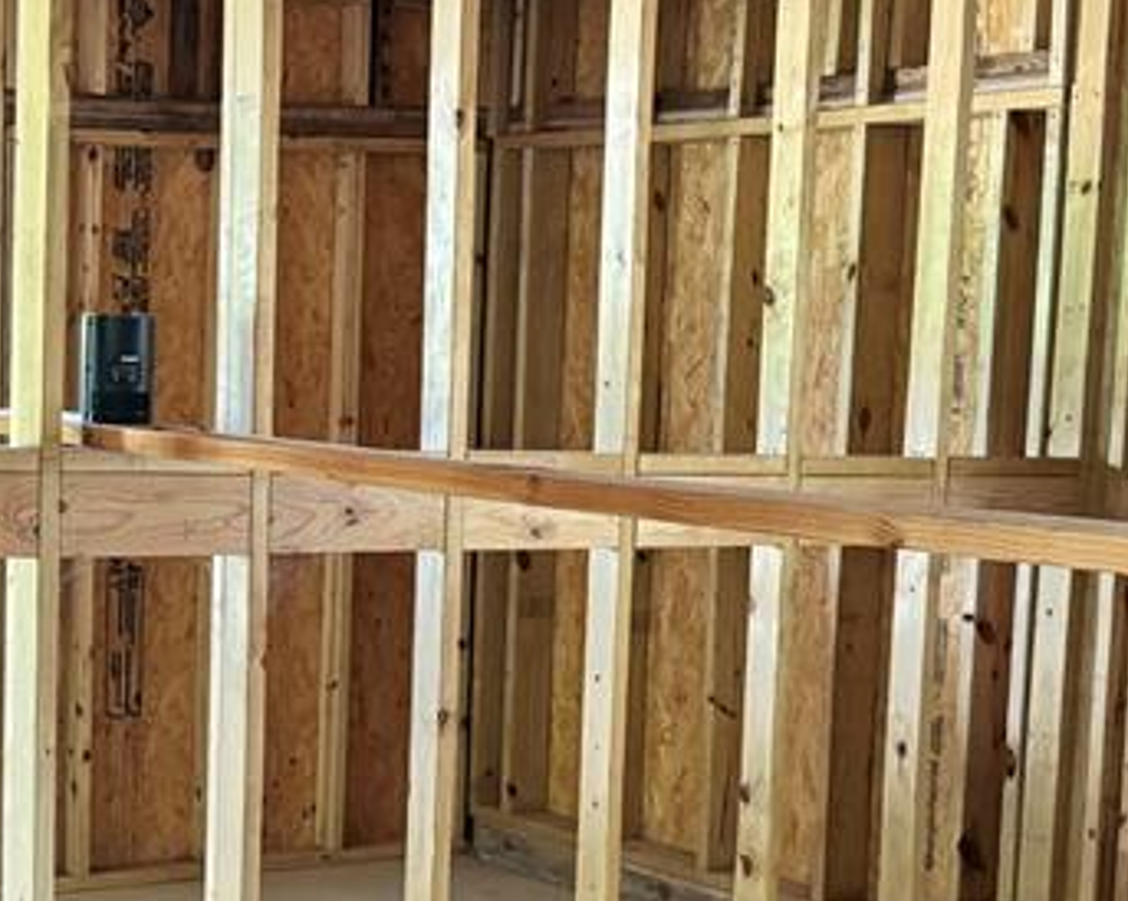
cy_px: 618
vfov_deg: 21.7
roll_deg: -1.2
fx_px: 2336
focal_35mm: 70
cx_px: 210
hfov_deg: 26.6
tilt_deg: -7.1
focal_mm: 6.76
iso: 800
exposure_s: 1/60
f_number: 1.78
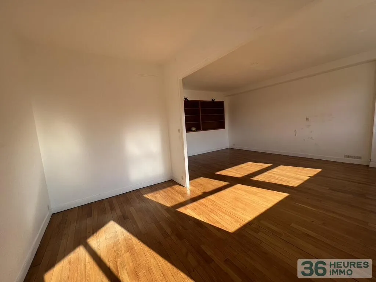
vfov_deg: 89.9
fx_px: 141
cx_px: 188
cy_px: 141
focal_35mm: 13
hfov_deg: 106.2
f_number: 1.8
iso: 32
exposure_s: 1/494
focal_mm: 1.57
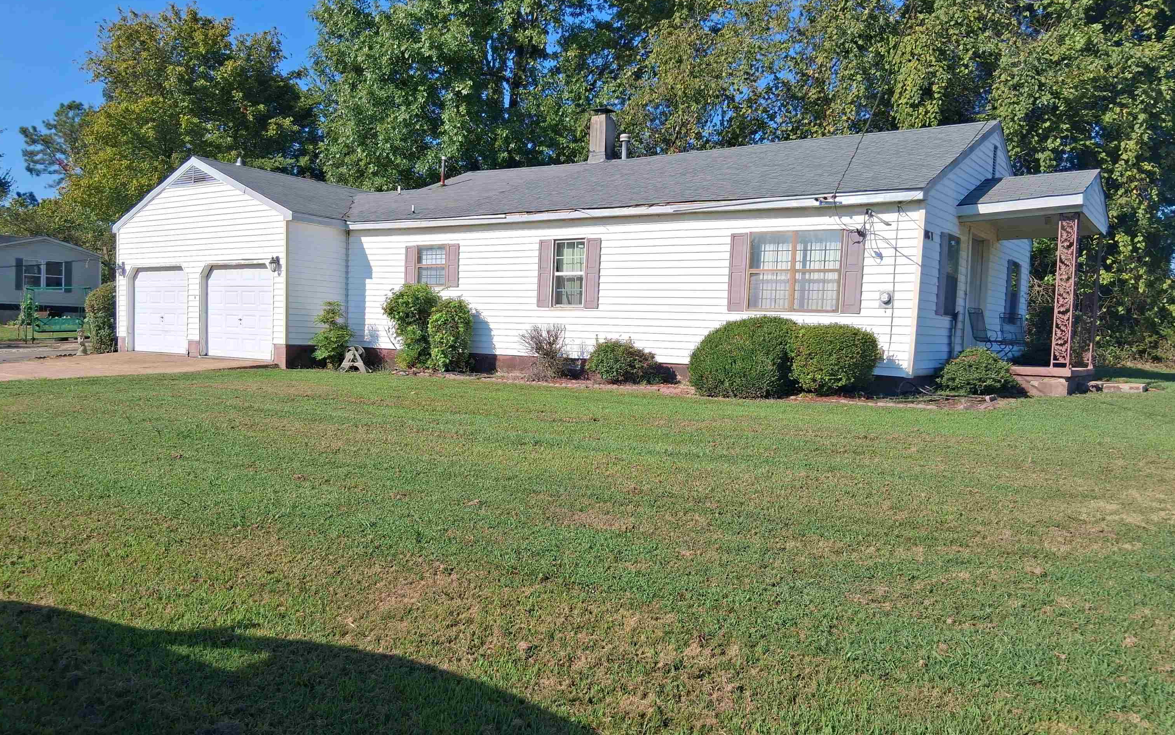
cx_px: 588
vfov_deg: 44.5
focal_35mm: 28
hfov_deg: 66.5
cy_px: 406
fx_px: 897
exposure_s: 1/1101
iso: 25
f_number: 1.8
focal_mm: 3.98
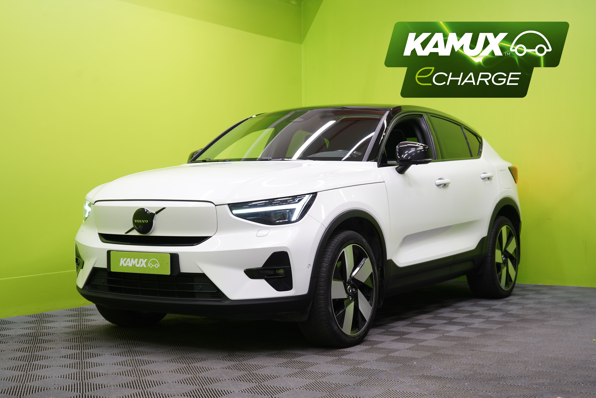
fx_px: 894
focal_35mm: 54
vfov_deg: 25.1
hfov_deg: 36.9
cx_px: 298
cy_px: 199
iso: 400
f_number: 5
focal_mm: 54
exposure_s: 1/30
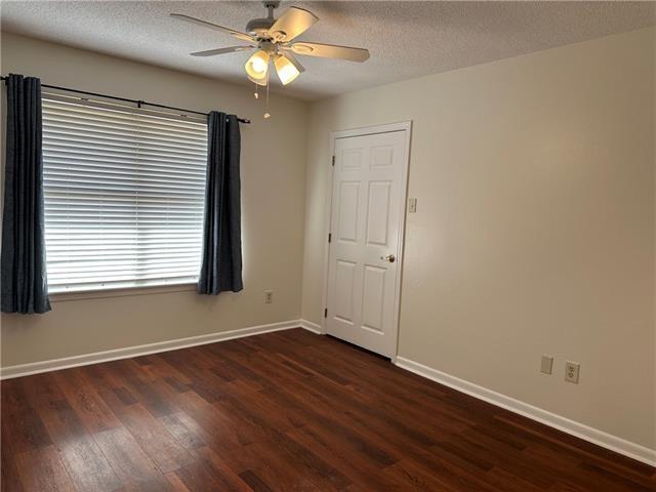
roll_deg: -2.9
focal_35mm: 24
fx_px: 455
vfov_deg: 56.8
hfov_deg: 71.6
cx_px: 328
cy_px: 246
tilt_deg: -5.3
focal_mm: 6.86
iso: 80
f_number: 1.78
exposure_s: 1/121
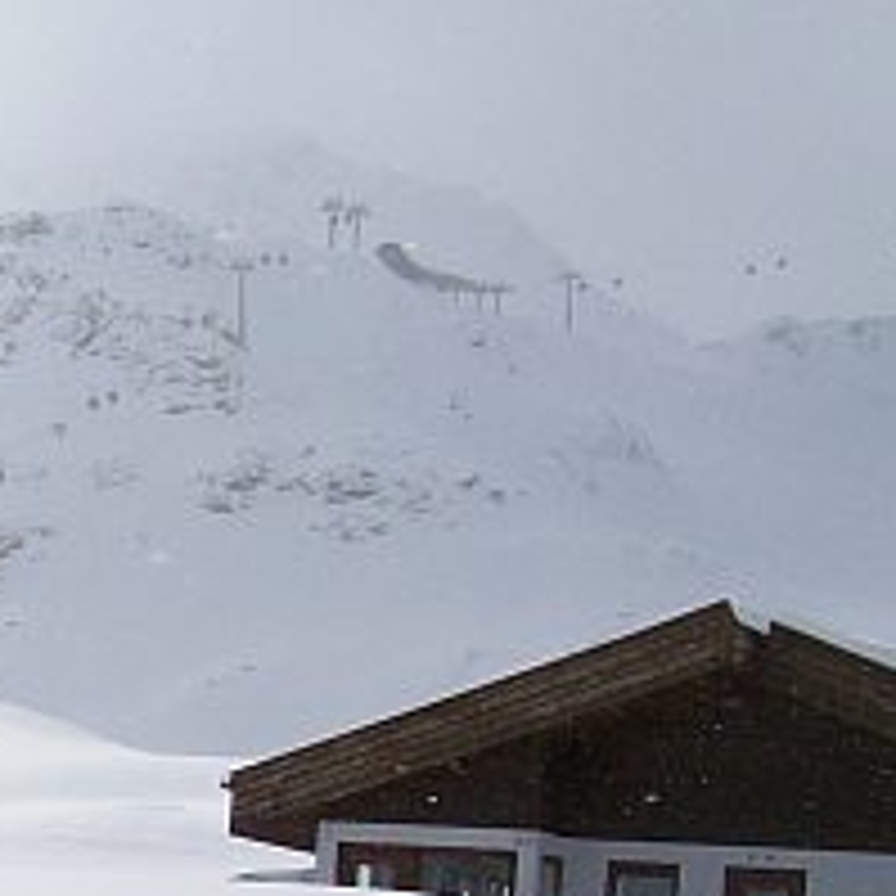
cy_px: 849
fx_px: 3280
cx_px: -545
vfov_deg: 15.3
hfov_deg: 14.3
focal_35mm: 112
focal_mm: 6
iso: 80
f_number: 4.8
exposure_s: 1/1401
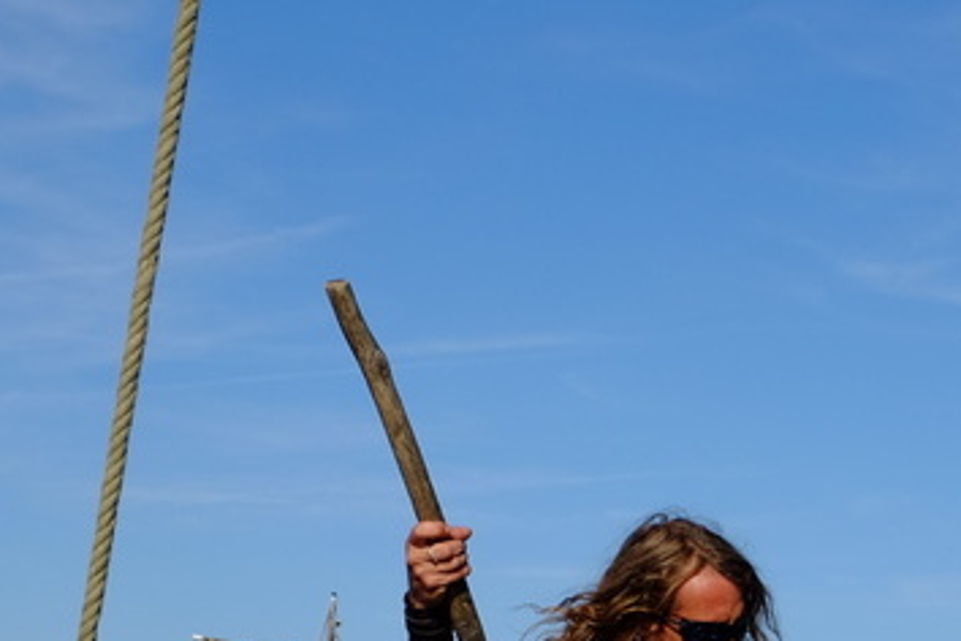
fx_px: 2936
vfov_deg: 12.3
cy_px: 667
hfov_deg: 17.7
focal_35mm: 110
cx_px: 1170
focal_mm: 25.4
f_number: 9
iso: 200
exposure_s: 1/400
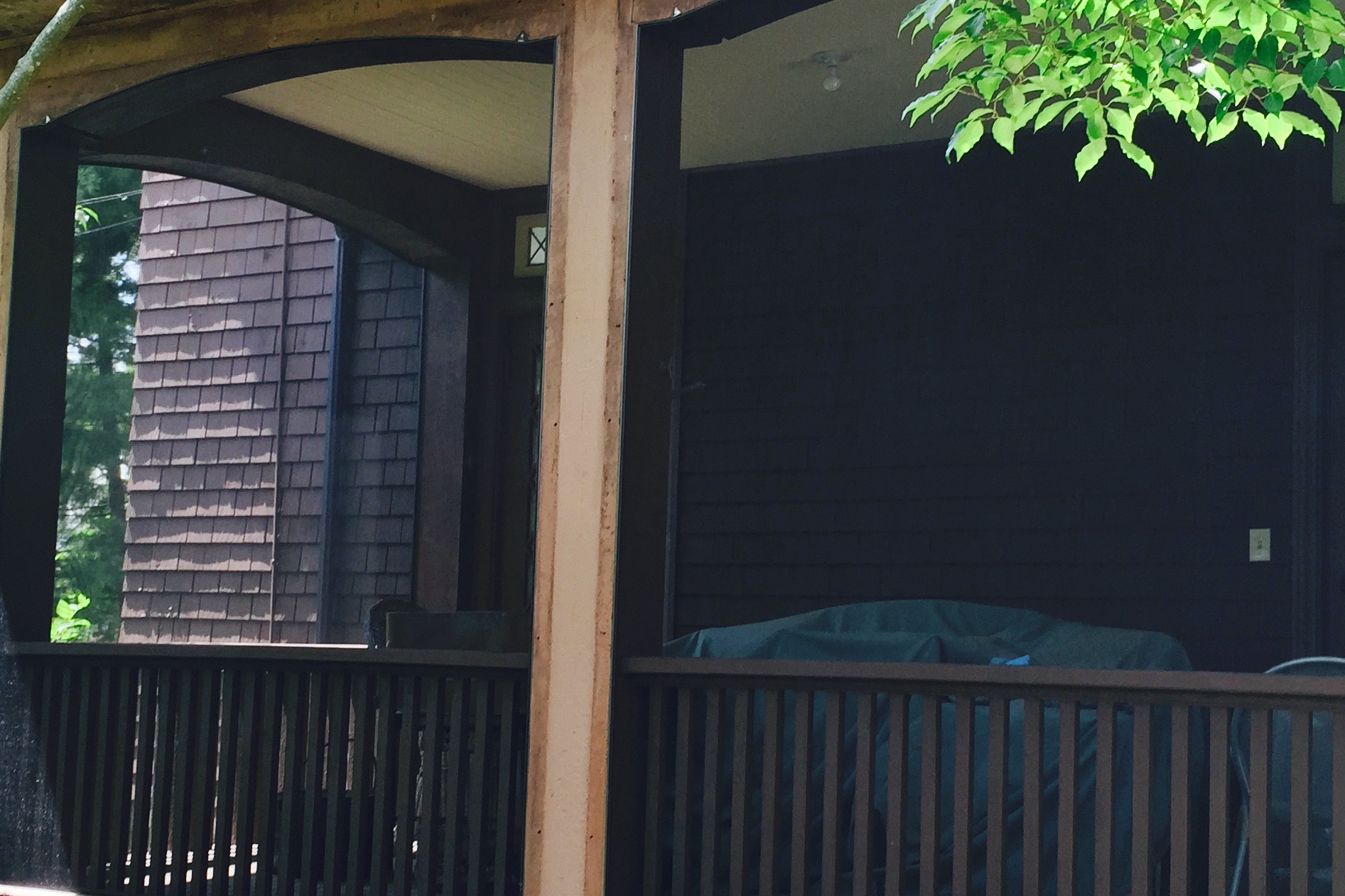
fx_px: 1943
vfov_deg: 25.9
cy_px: 540
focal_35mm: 52
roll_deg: -4.8
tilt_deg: +4.7
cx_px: 615
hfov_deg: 38.2
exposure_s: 1/60
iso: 32
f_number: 2.2
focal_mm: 4.15
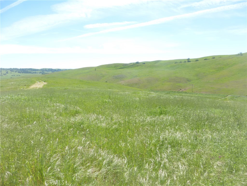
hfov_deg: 71.6
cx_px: 124
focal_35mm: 24
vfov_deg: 56.8
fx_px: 171
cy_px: 93
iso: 100
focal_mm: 4.3
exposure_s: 1/500
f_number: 4
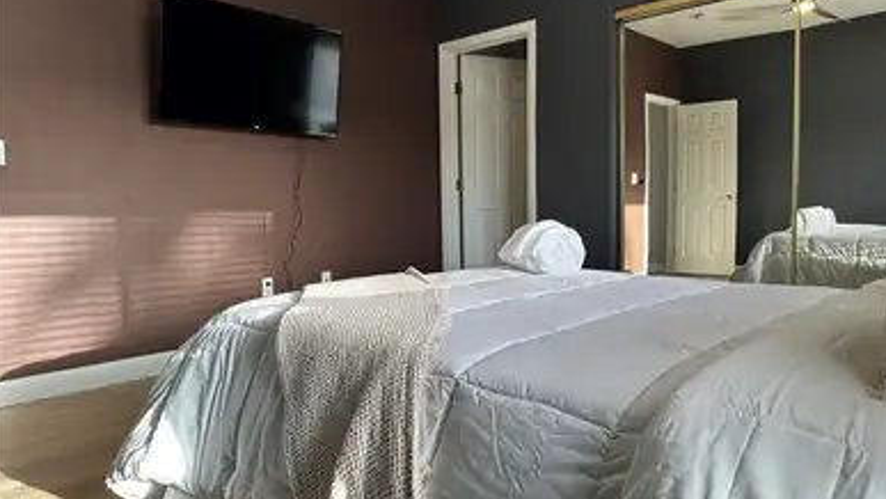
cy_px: 238
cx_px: 451
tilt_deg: -3.3
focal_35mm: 27
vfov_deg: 42.9
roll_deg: +0.4
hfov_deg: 69.8
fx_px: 635
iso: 64
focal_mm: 6.86
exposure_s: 1/120
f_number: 1.78
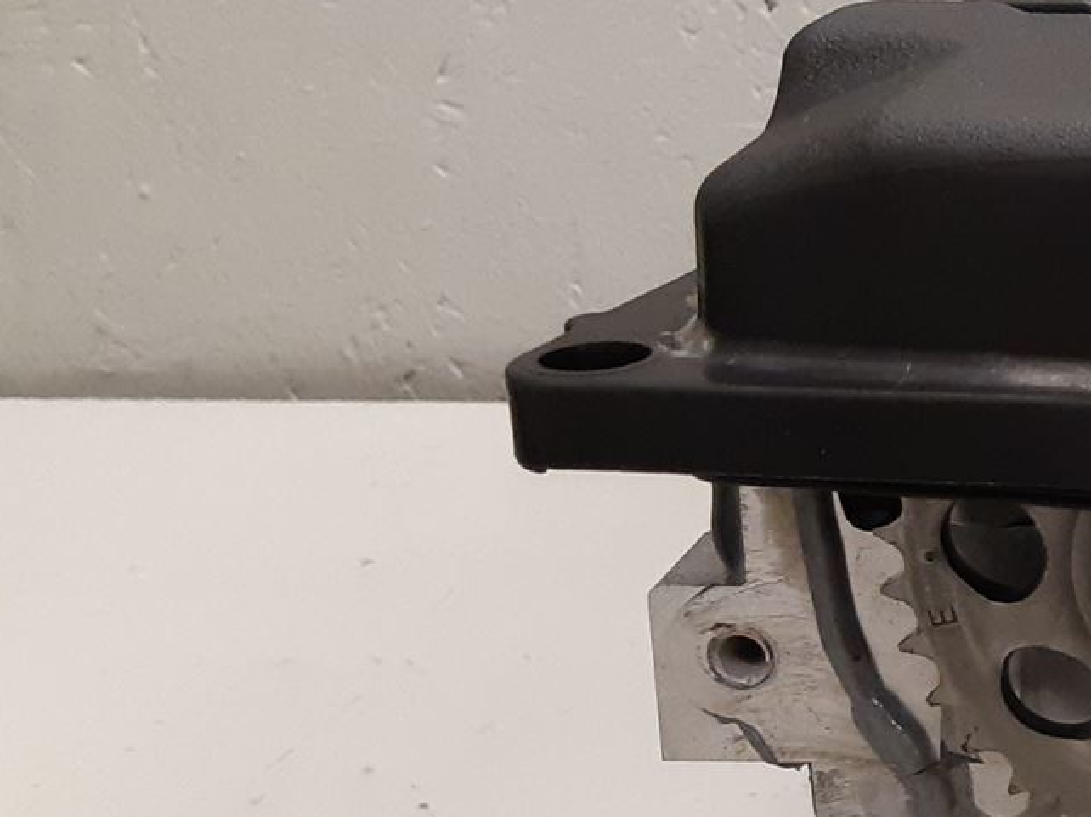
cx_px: 1715
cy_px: 530
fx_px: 2615
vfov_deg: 17.7
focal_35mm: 83
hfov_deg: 19.8
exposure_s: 1/33
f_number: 1.7
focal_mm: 3.93
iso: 200
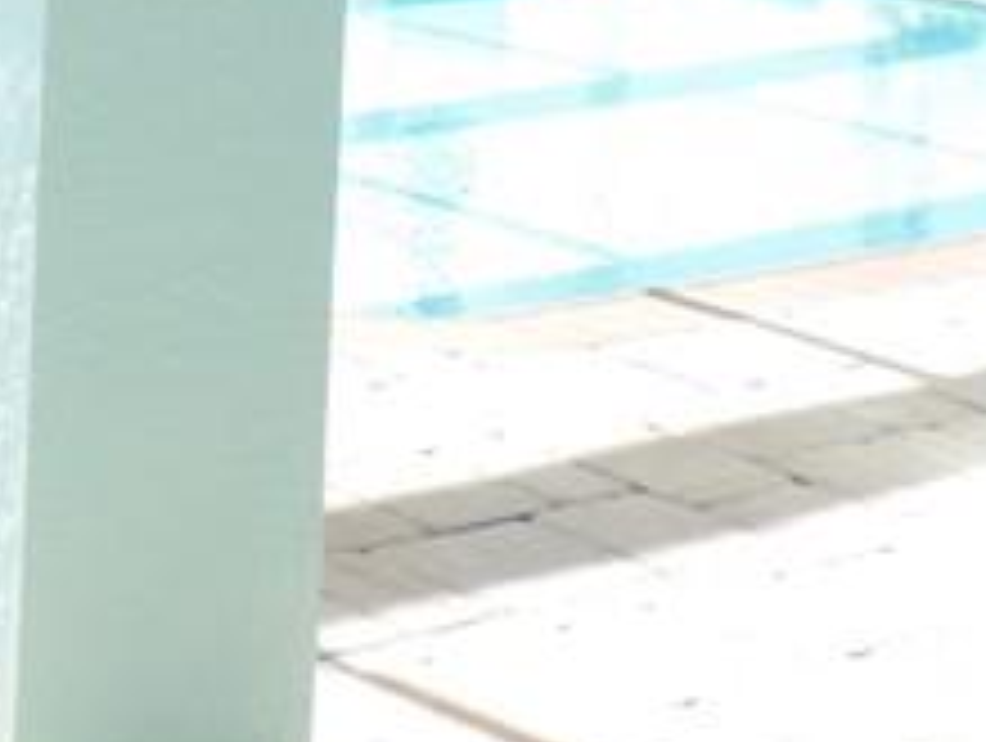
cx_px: -612
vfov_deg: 12.2
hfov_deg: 15.7
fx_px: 3195
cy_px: -562
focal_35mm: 112
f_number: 3
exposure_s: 1/200
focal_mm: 4.3
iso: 80
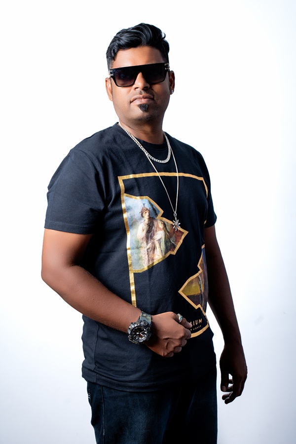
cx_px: 148
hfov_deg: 26.0
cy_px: 222
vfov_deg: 38.2
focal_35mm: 52
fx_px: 641
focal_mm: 52
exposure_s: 1/160
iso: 50
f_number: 6.3
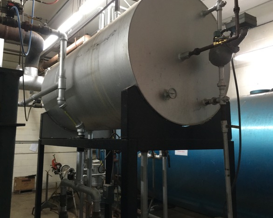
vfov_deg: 47.2
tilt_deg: +7.2
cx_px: 127
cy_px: 108
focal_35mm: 31
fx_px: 251
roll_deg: -0.7
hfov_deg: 57.1
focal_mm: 4.15
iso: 200
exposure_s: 1/24
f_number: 2.2
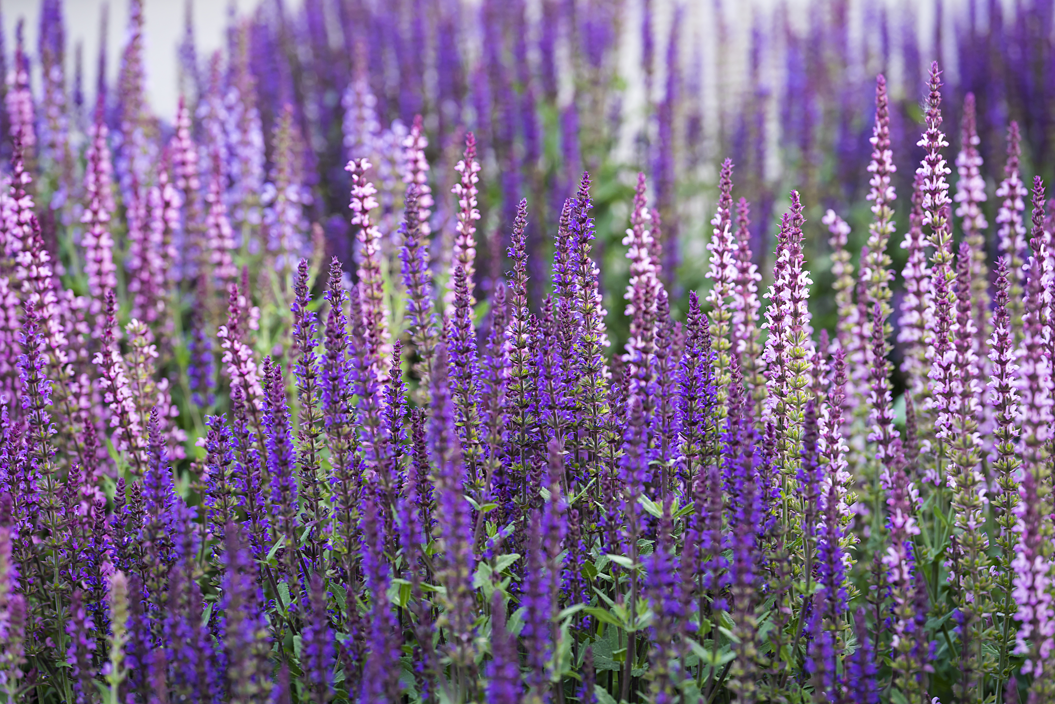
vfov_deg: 13.0
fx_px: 3077
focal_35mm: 105
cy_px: 352
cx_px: 528
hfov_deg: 19.5
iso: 320
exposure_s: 1/50
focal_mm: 105
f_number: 4.5
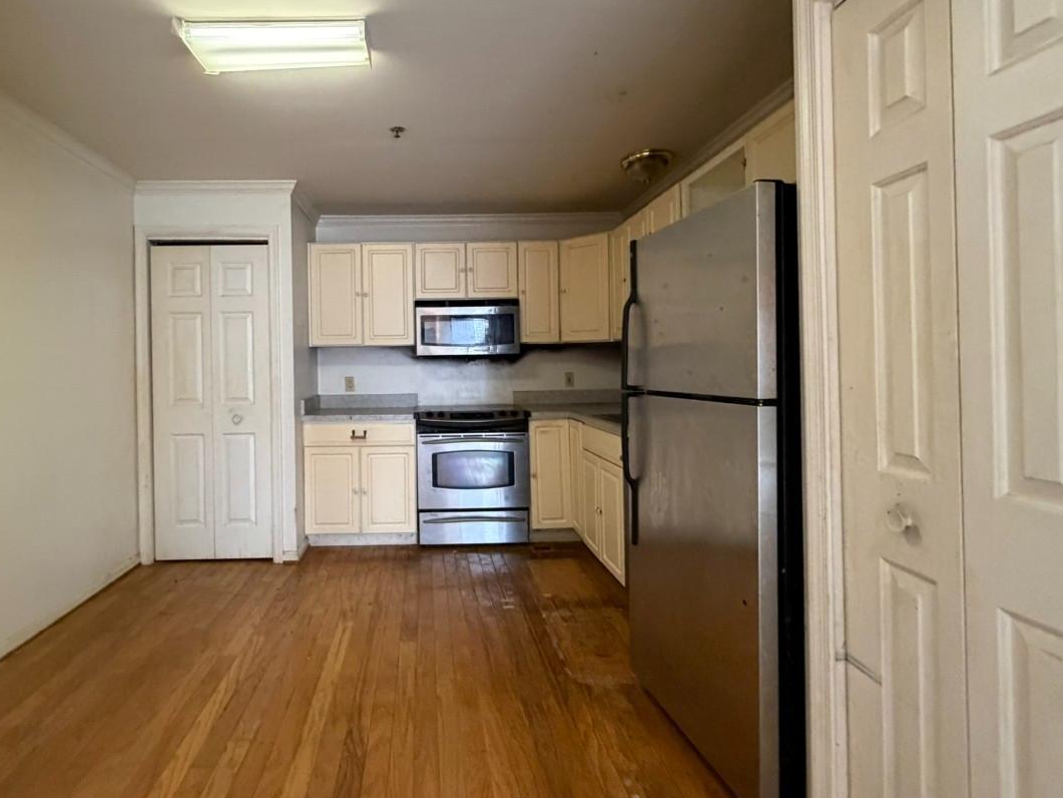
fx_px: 584
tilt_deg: +1.5
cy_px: 363
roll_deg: +0.9
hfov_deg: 83.9
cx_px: 442
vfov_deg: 68.6
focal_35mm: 19
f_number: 2.2
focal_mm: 2.22
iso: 640
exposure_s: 1/60
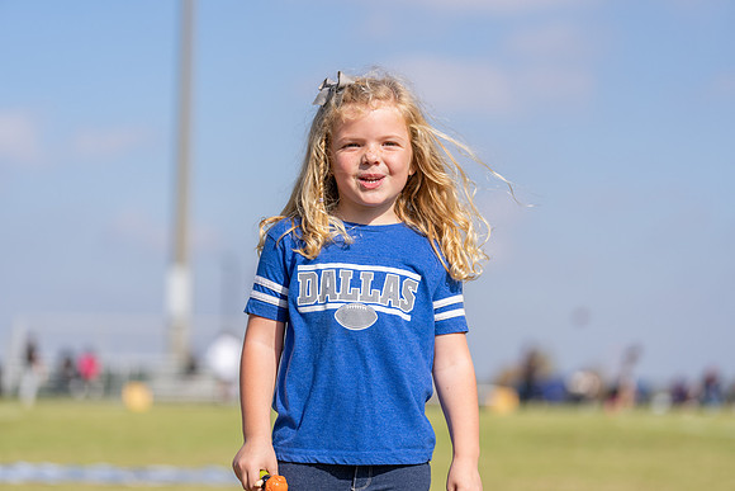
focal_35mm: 105
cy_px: 246
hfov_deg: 19.5
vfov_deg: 13.0
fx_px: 2144
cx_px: 368
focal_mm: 105
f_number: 2.8
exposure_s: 1/2000
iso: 100
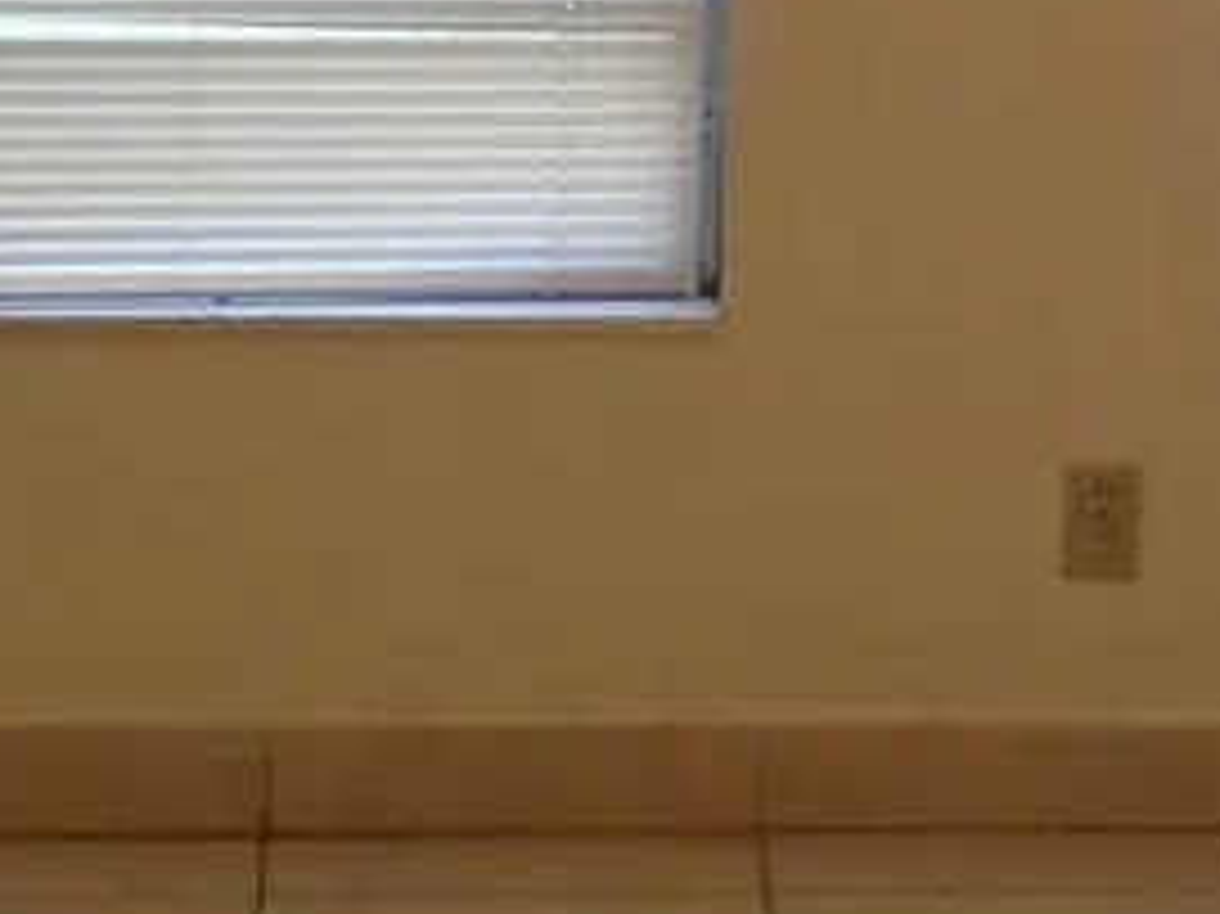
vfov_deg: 7.1
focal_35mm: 207
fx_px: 7292
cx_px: 1684
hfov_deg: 9.4
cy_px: -279
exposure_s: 1/24
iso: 64
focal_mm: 4.28
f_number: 2.4
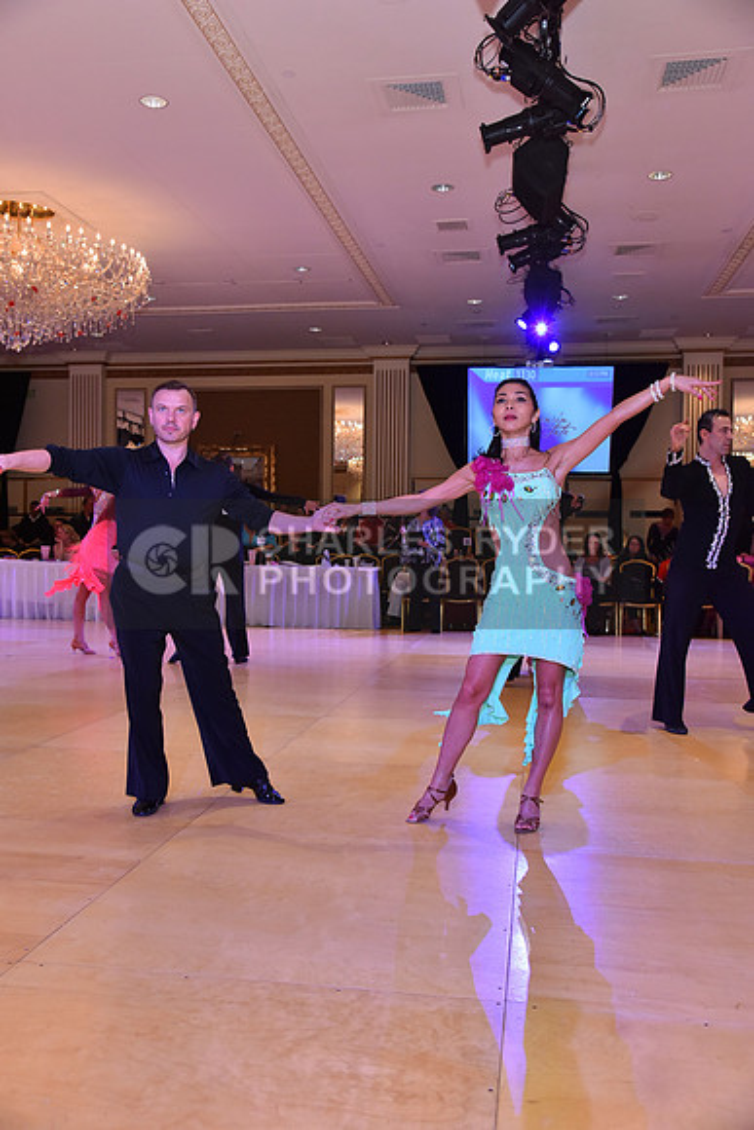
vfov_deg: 58.7
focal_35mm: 32
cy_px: 565
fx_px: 1005
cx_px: 377
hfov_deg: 41.1
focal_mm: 32
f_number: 5
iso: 1600
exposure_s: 1/250
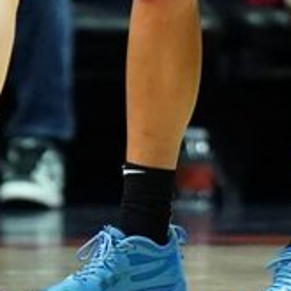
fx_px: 11727
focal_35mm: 1233
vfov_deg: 1.4
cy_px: -305
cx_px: 471
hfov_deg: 1.4
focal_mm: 200
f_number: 2.8
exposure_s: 1/1250
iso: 3200
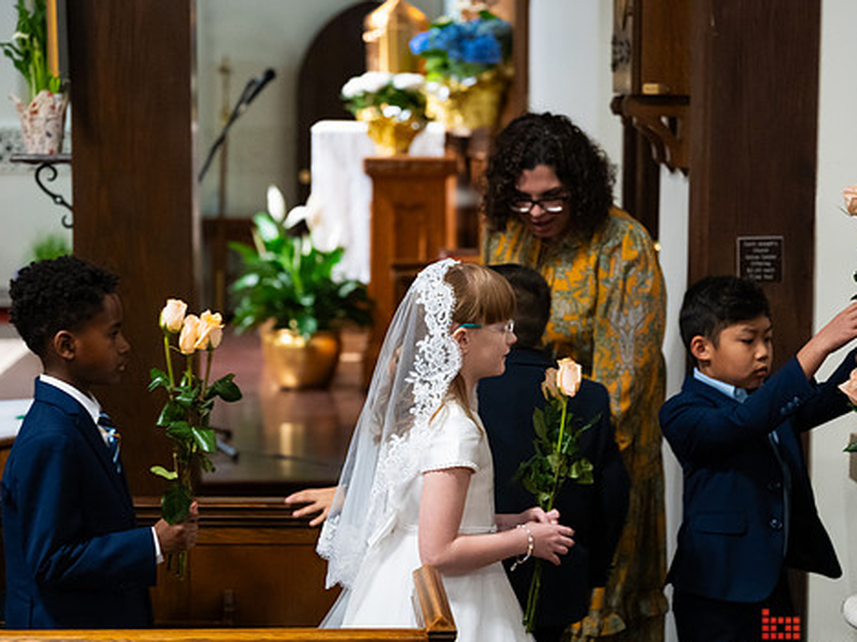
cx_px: 361
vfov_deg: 17.6
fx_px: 2080
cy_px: 350
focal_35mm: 84
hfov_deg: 23.3
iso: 3200
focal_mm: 70
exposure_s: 1/160
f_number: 3.2
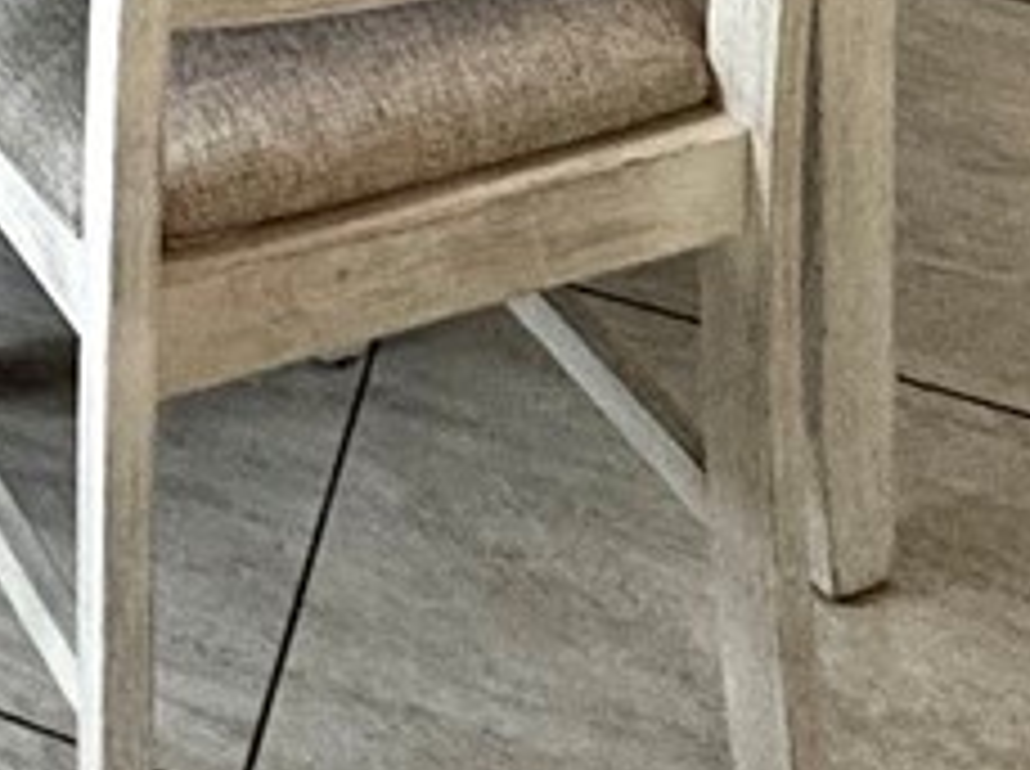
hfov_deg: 18.6
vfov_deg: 10.3
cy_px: -1617
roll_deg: -0.5
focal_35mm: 98
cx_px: -315
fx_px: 2911
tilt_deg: -3.0
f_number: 2.2
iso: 160
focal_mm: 2.22
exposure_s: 1/120
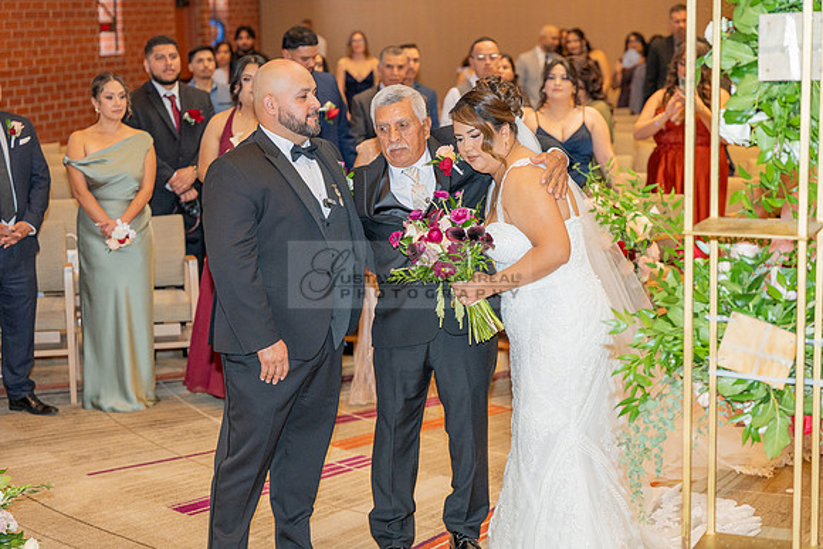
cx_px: 412
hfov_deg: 28.8
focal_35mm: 70
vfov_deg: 19.5
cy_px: 274
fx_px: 1601
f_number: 3.2
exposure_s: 1/160
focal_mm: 70
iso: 1250
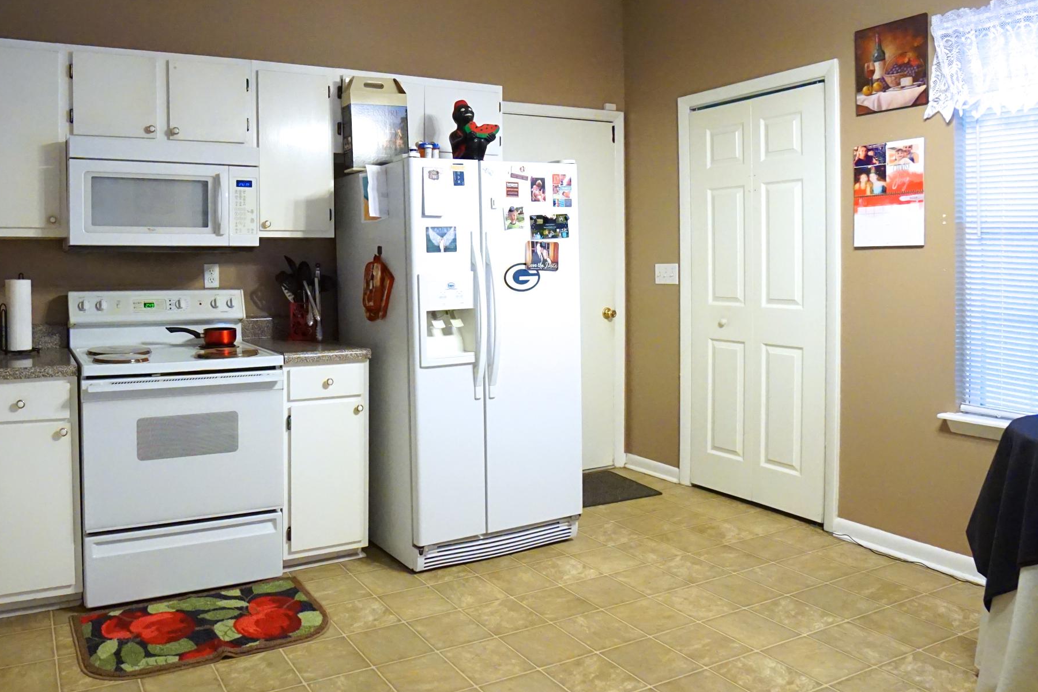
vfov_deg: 51.0
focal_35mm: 25
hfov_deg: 69.8
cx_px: 360
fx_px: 721
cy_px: 285
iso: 3200
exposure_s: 1/125
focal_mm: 10
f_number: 4
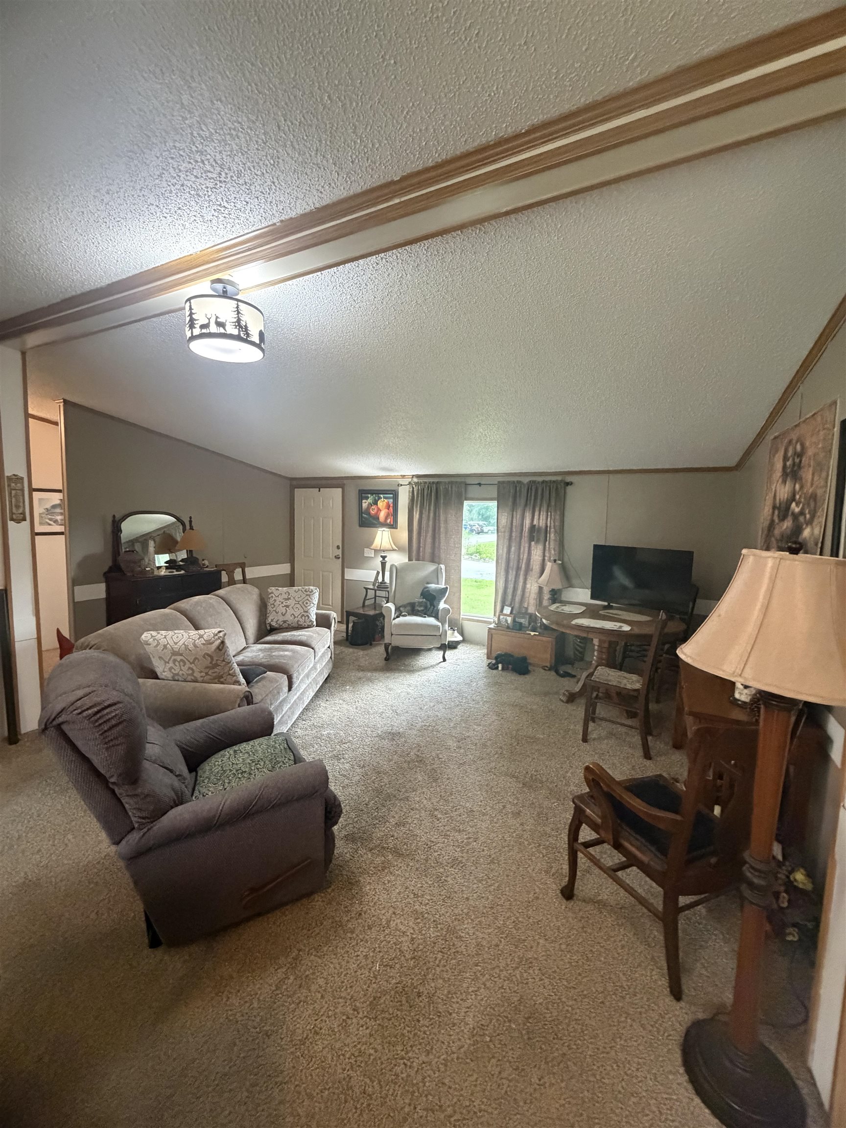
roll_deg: -1.7
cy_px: 564
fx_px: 456
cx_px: 423
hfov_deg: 85.7
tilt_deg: -4.6
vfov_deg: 102.1
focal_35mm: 14
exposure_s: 1/60
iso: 800
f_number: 2.2
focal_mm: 2.22
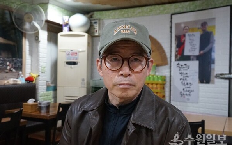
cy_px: 75
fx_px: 244
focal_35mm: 39
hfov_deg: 50.9
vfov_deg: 33.2
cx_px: 116
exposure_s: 1/160
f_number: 4.5
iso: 3200
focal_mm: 25
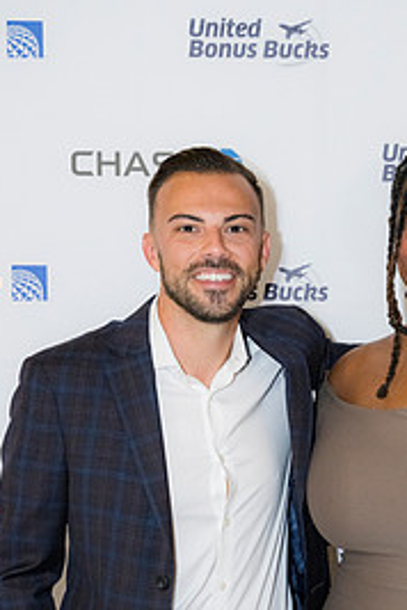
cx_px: 309
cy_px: 414
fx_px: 1628
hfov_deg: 14.2
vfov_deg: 21.2
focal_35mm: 96
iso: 3200
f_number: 4
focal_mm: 57
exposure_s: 1/125
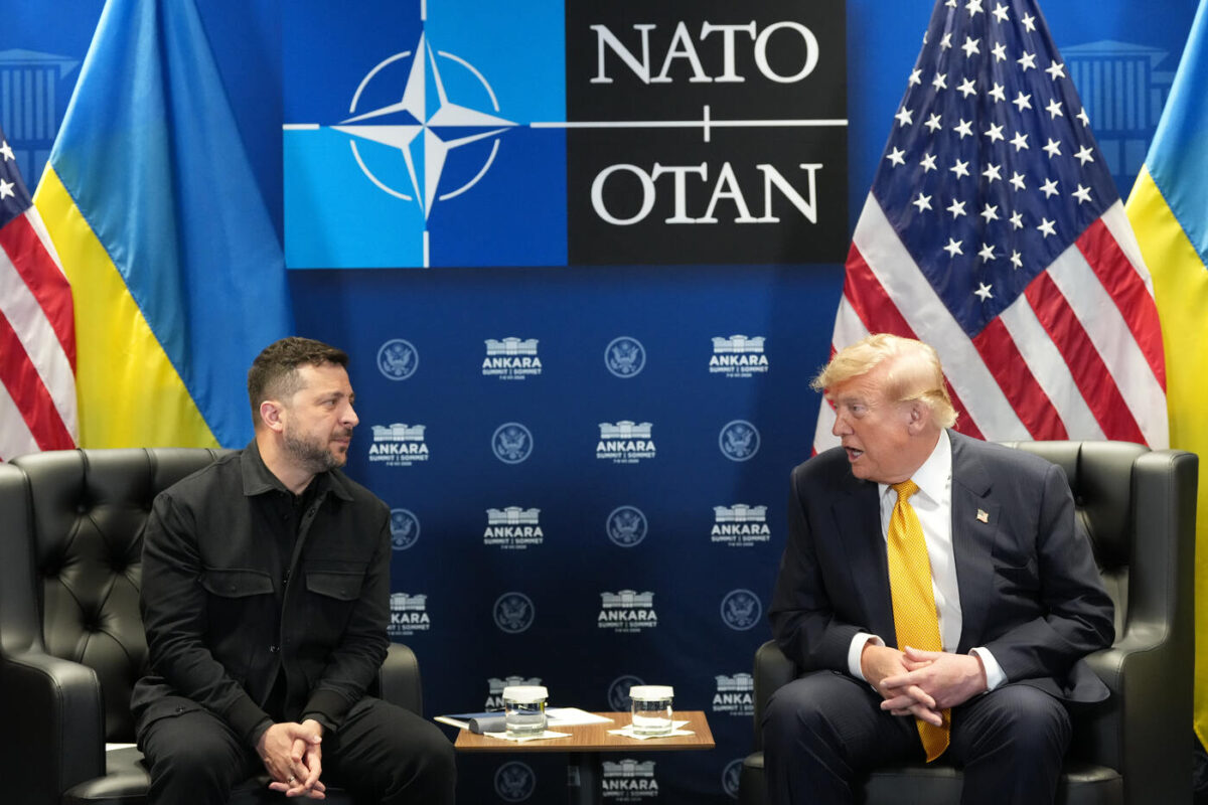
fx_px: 2349
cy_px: 402
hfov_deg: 28.8
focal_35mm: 70
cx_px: 604
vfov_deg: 19.5
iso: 6400
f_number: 4
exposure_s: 1/400
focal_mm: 70
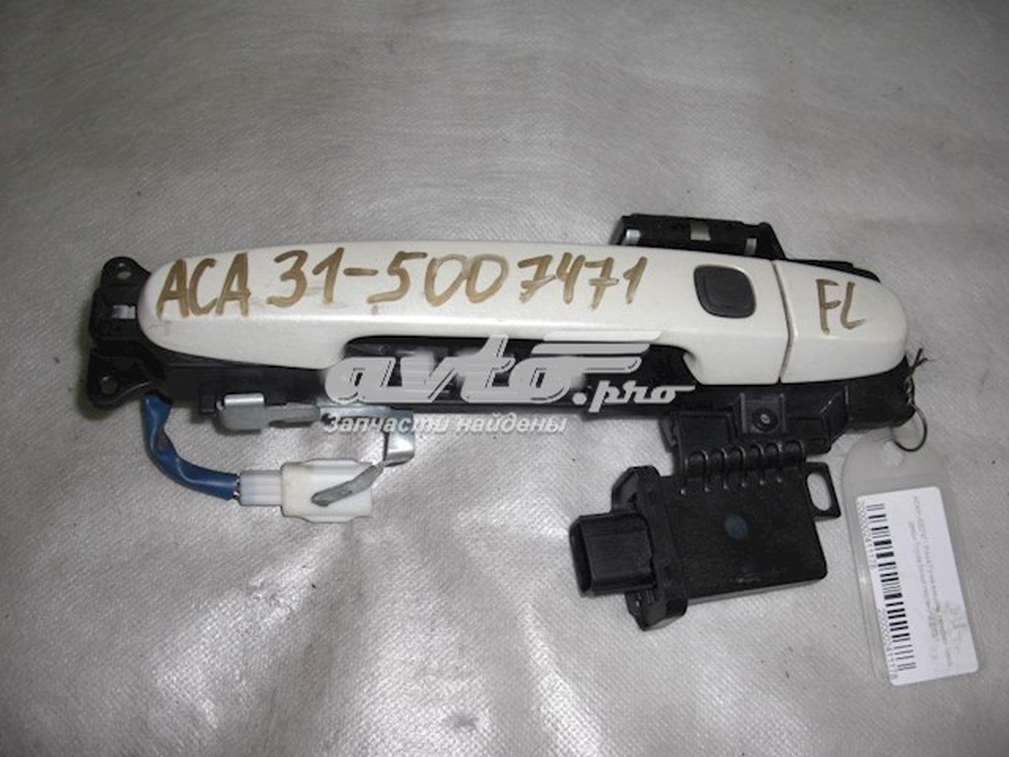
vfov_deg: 39.7
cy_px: 378
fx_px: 1049
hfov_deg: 51.4
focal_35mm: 36
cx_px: 504
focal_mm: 6.3
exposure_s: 1/60
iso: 50
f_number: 2.8
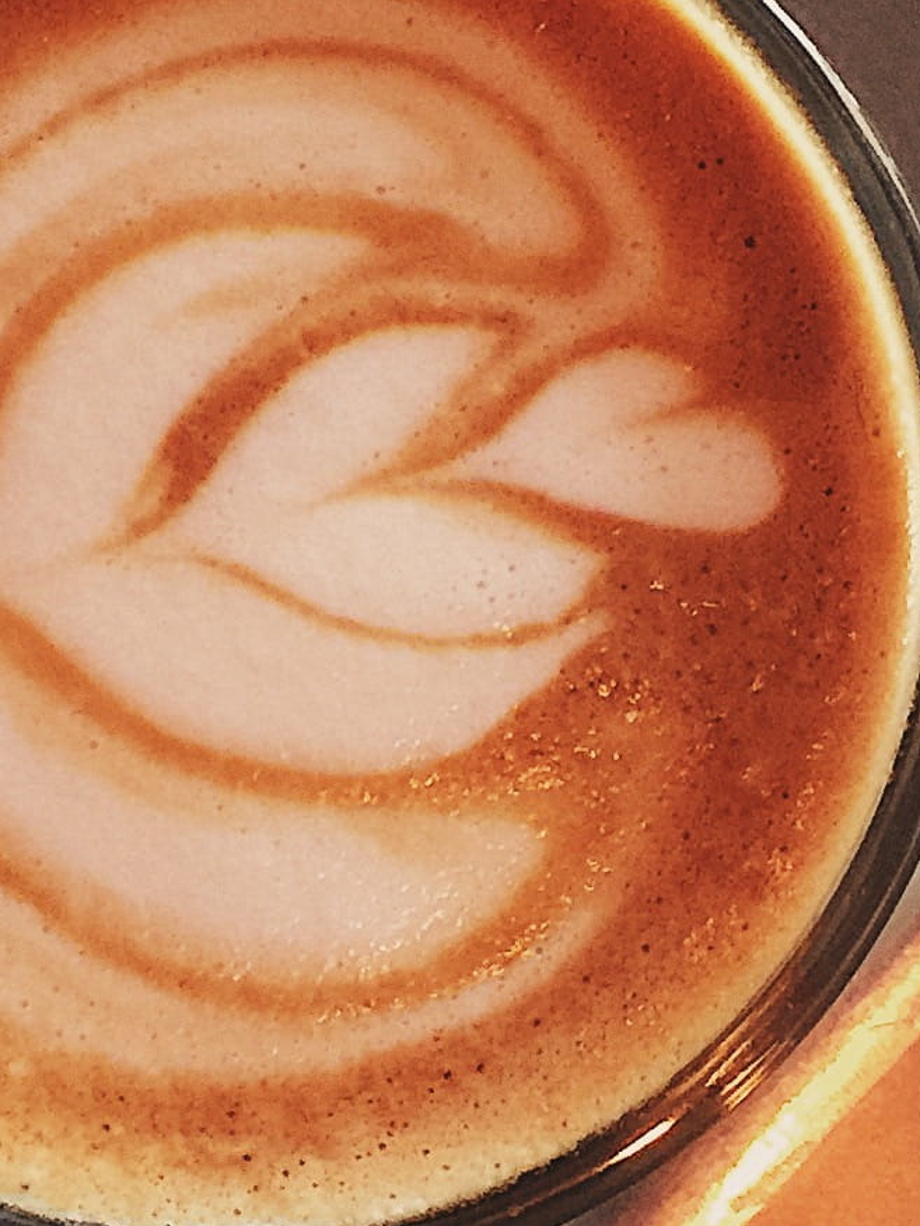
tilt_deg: -88.6
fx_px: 3827
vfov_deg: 18.2
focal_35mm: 108
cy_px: 715
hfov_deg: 13.6
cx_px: 179
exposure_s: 1/15
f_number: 2.2
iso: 100
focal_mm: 4.15
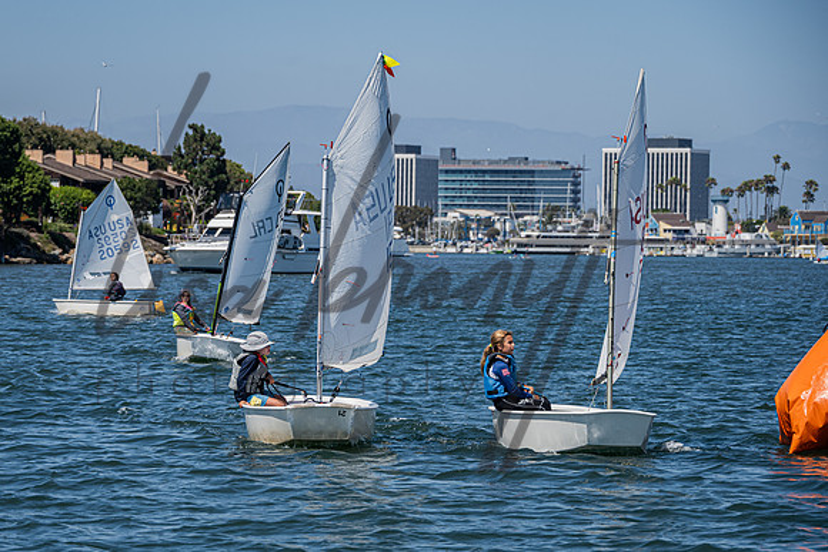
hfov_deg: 13.1
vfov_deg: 8.8
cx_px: 311
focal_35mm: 157
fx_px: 3607
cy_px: 324
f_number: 6.7
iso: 250
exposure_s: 1/1000
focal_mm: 125
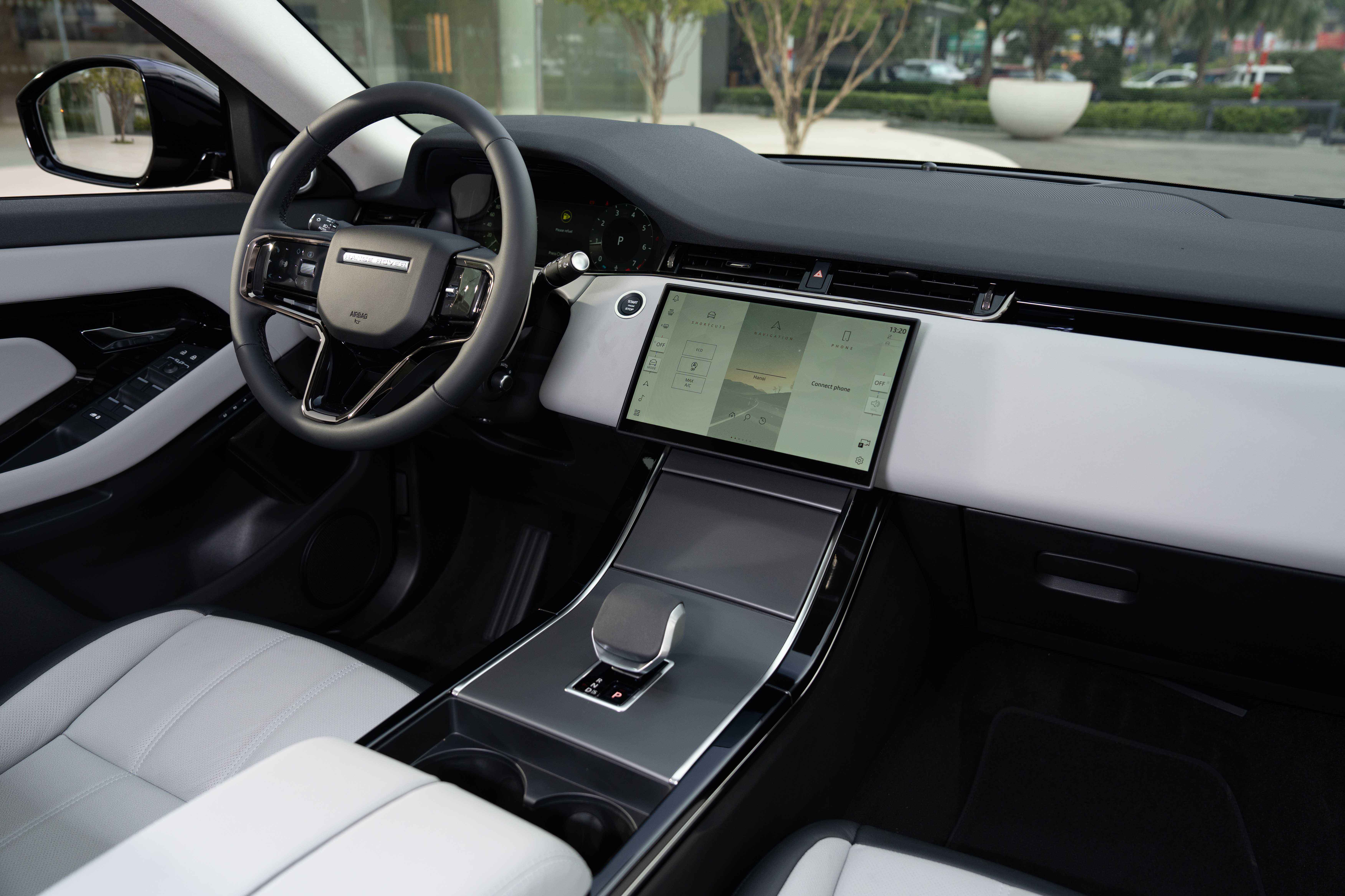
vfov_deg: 47.9
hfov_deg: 67.4
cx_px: 672
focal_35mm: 27
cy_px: 448
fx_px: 1009
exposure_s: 1/125
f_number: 4
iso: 400
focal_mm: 27
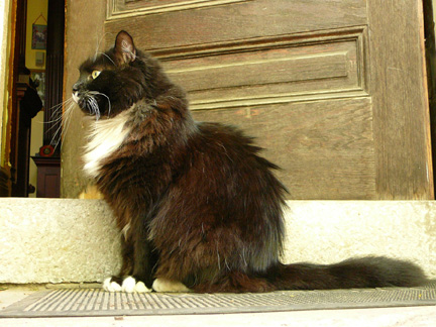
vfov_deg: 29.7
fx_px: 617
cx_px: 218
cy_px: 164
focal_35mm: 49
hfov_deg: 38.9
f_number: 3.4
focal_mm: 7.3
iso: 200
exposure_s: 1/20
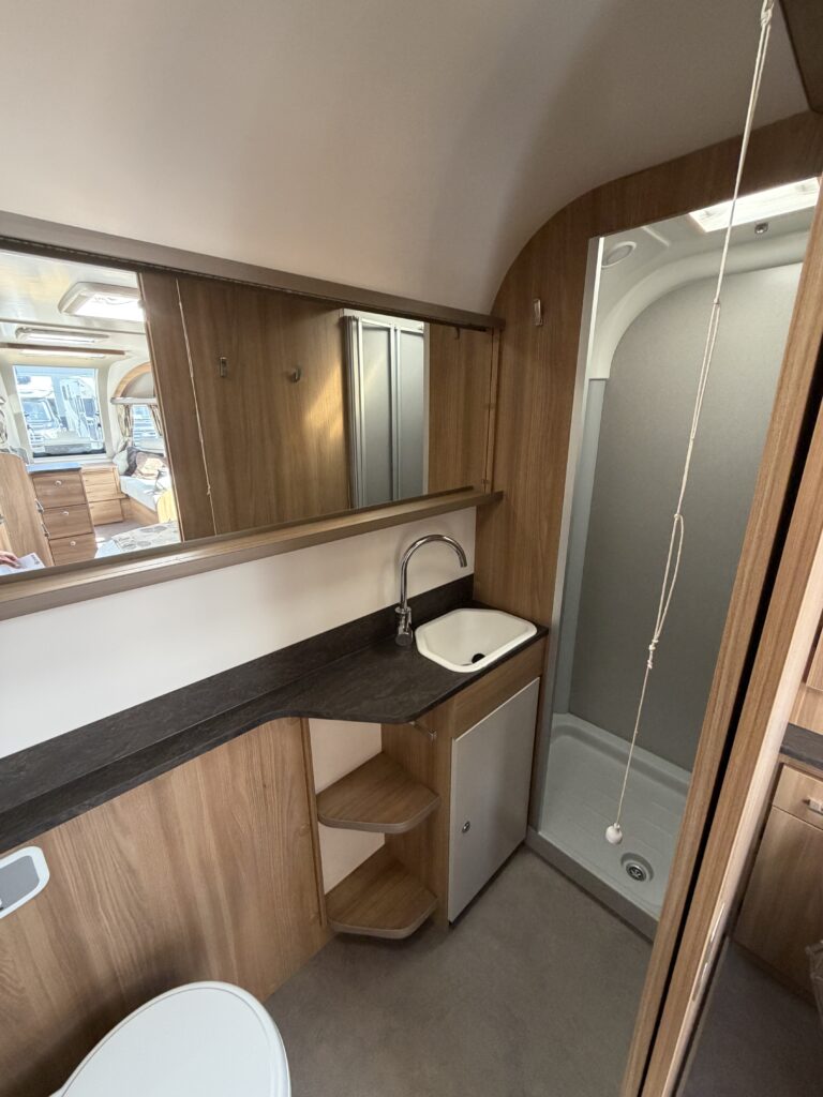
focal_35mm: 14
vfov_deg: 102.1
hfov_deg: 85.7
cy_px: 548
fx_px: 444
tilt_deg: -17.8
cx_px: 412
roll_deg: -0.2
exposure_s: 1/83
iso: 320
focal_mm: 2.22
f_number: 2.2
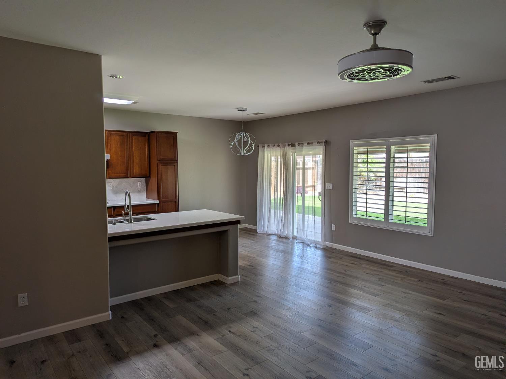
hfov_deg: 71.6
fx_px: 351
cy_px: 190
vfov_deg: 56.8
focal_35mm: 24
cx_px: 253
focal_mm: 6.81
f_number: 1.85
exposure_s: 1/120
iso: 47
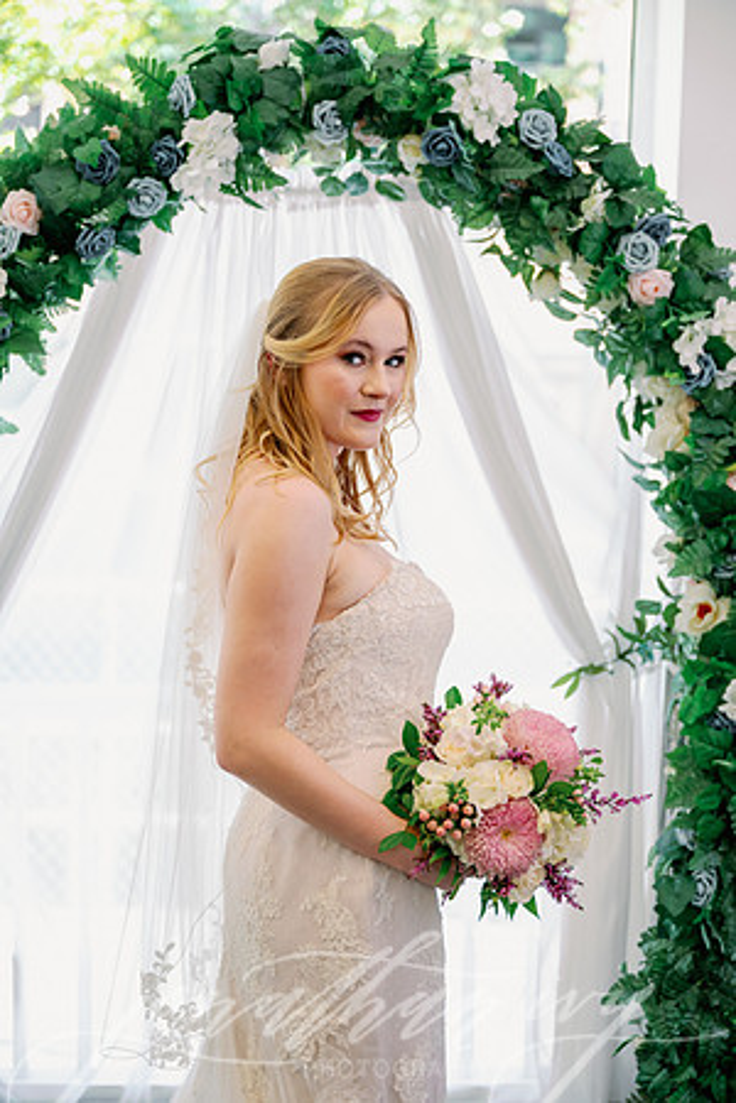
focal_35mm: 52
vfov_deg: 38.2
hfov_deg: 26.0
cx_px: 368
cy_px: 552
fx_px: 1595
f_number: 2.8
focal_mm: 52
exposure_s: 1/200
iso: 320
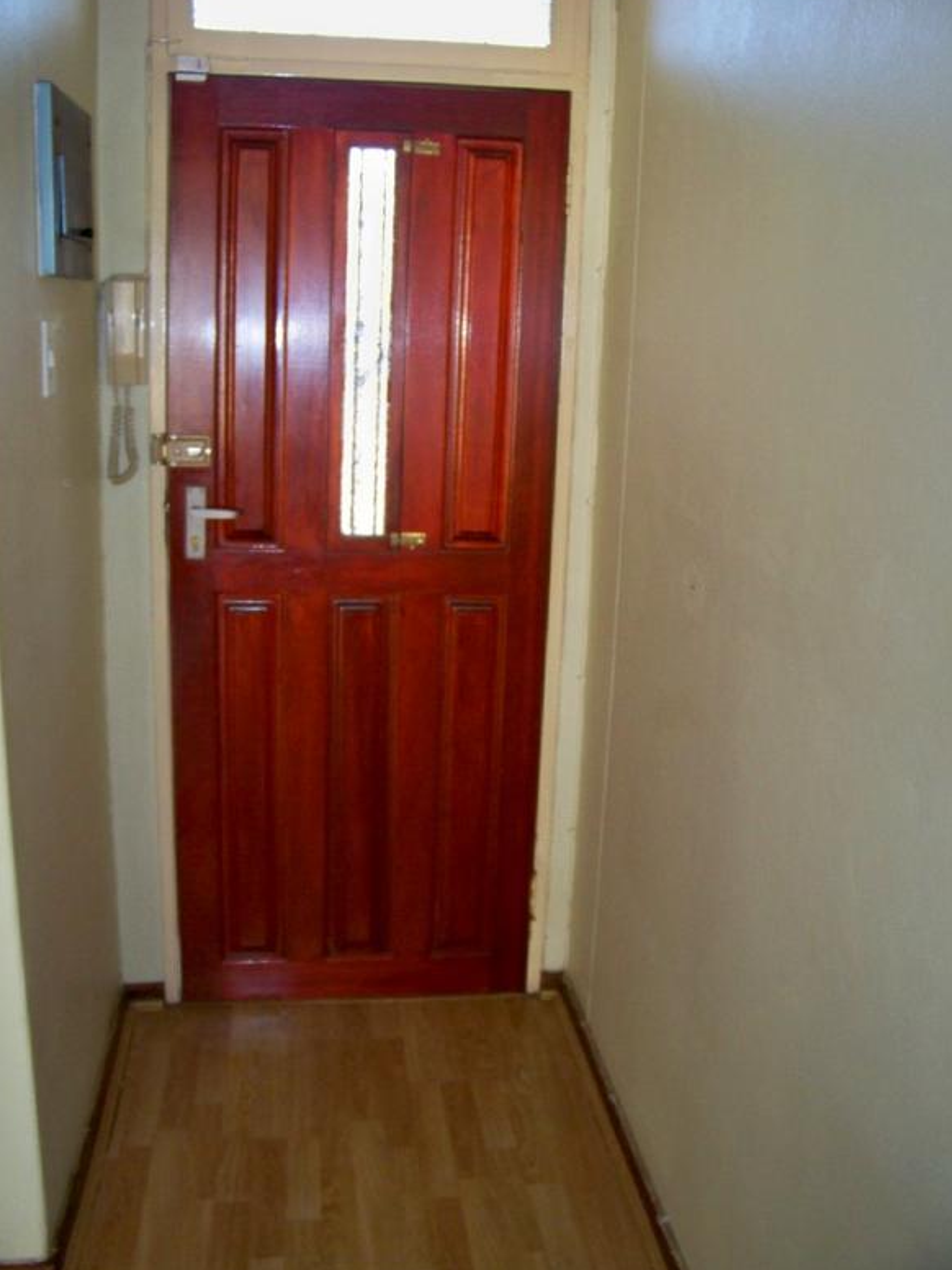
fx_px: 1247
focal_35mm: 34
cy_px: 633
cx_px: 478
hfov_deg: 41.8
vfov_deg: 54.0
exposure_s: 1/30
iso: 200
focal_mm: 5.85
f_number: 2.8
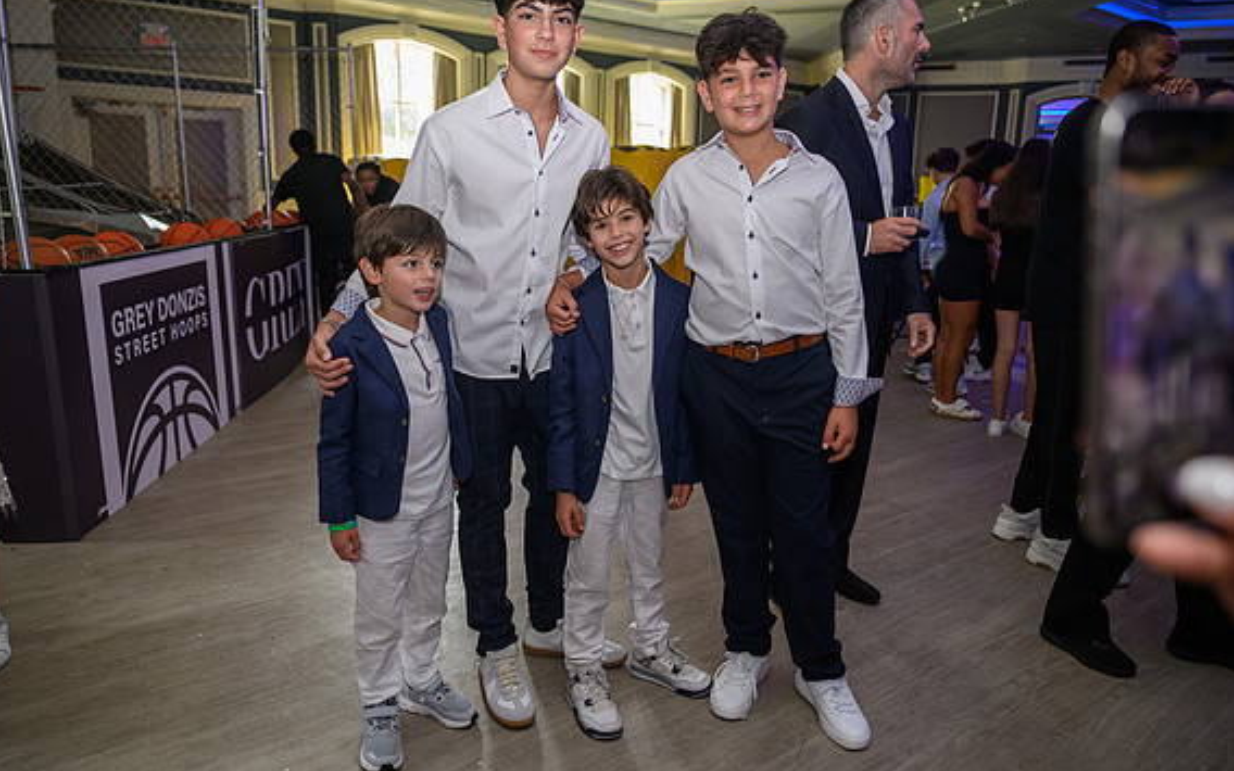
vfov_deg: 49.2
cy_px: 359
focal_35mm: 25
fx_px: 841
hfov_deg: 72.5
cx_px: 606
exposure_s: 1/160
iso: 1600
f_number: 2.8
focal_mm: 24
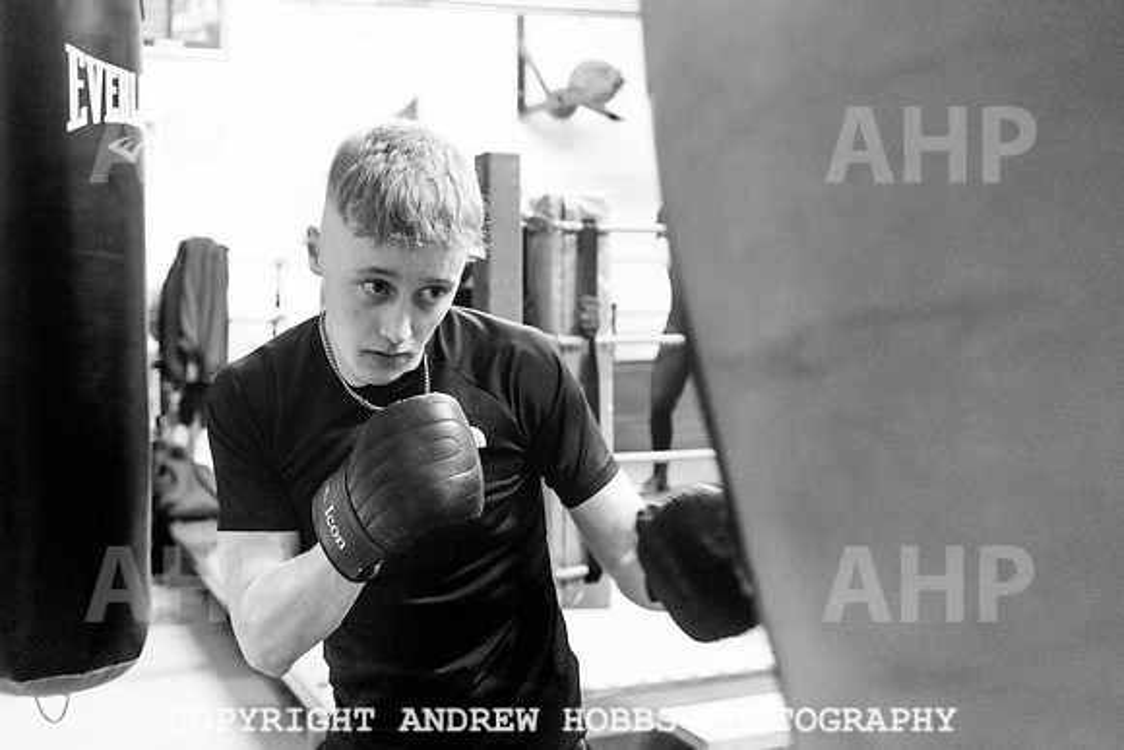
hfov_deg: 48.1
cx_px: 438
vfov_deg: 33.3
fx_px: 1249
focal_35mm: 40
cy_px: 297
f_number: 2.8
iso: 2000
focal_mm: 32
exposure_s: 1/250
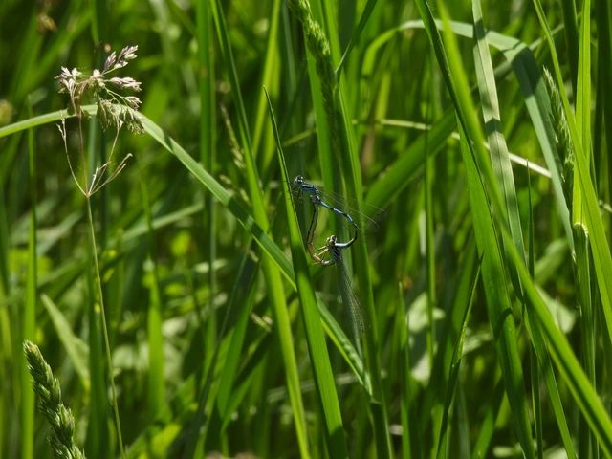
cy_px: 230
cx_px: 306
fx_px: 10608
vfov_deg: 2.5
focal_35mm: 600
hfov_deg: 3.3
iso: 100
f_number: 6.3
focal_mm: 107
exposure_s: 1/250
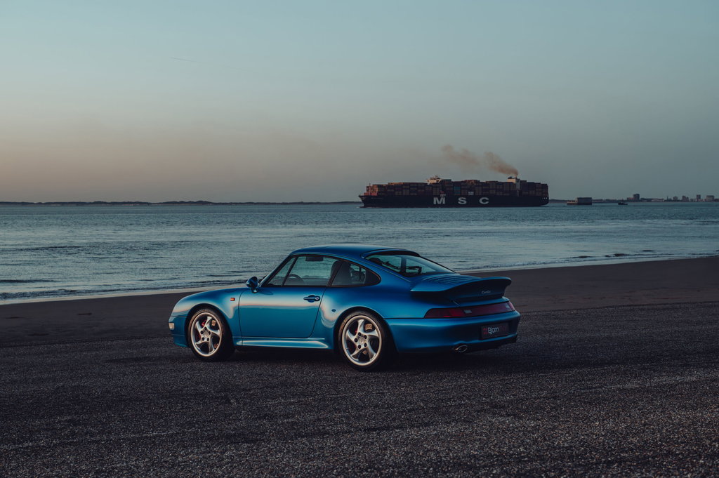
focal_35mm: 50
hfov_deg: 39.6
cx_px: 360
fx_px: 998
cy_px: 239
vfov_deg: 26.9
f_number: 7.1
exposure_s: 1/60
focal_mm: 50
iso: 800
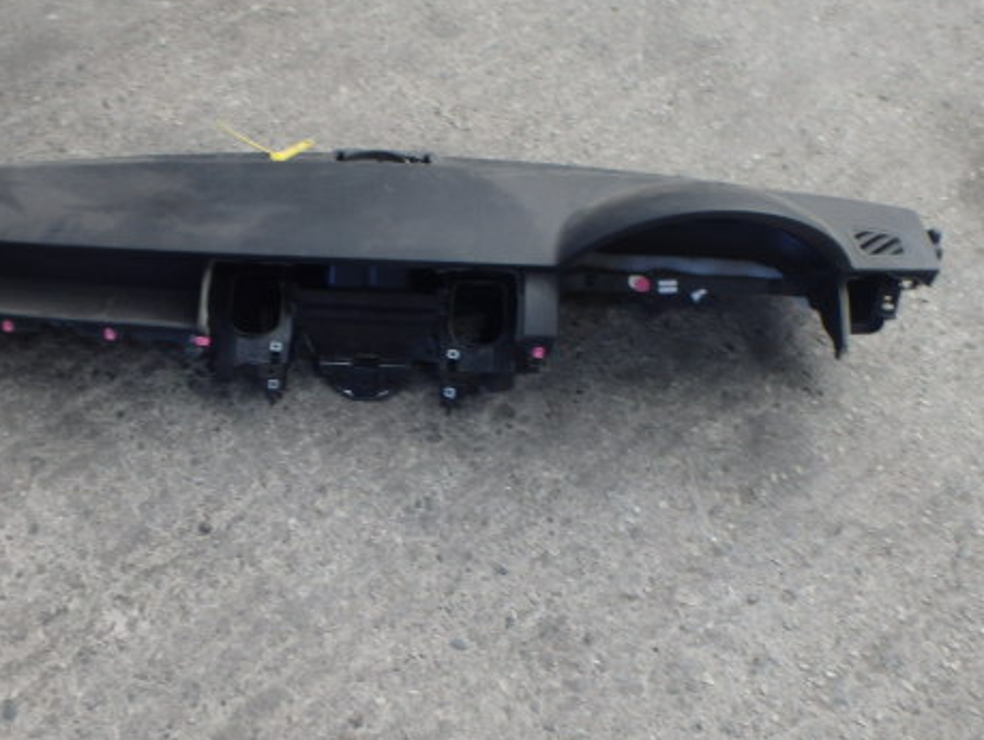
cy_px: 386
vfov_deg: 36.9
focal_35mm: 39
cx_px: 371
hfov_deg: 47.4
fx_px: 1109
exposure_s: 1/40
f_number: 3.9
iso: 200
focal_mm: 5
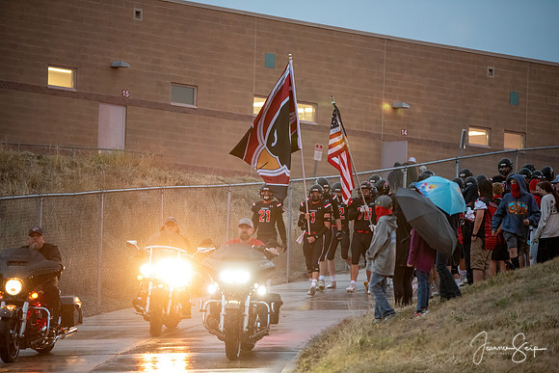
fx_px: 3106
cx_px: 280
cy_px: 186
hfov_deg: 10.3
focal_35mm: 200
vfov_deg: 6.9
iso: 6400
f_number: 2.8
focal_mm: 200
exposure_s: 1/400
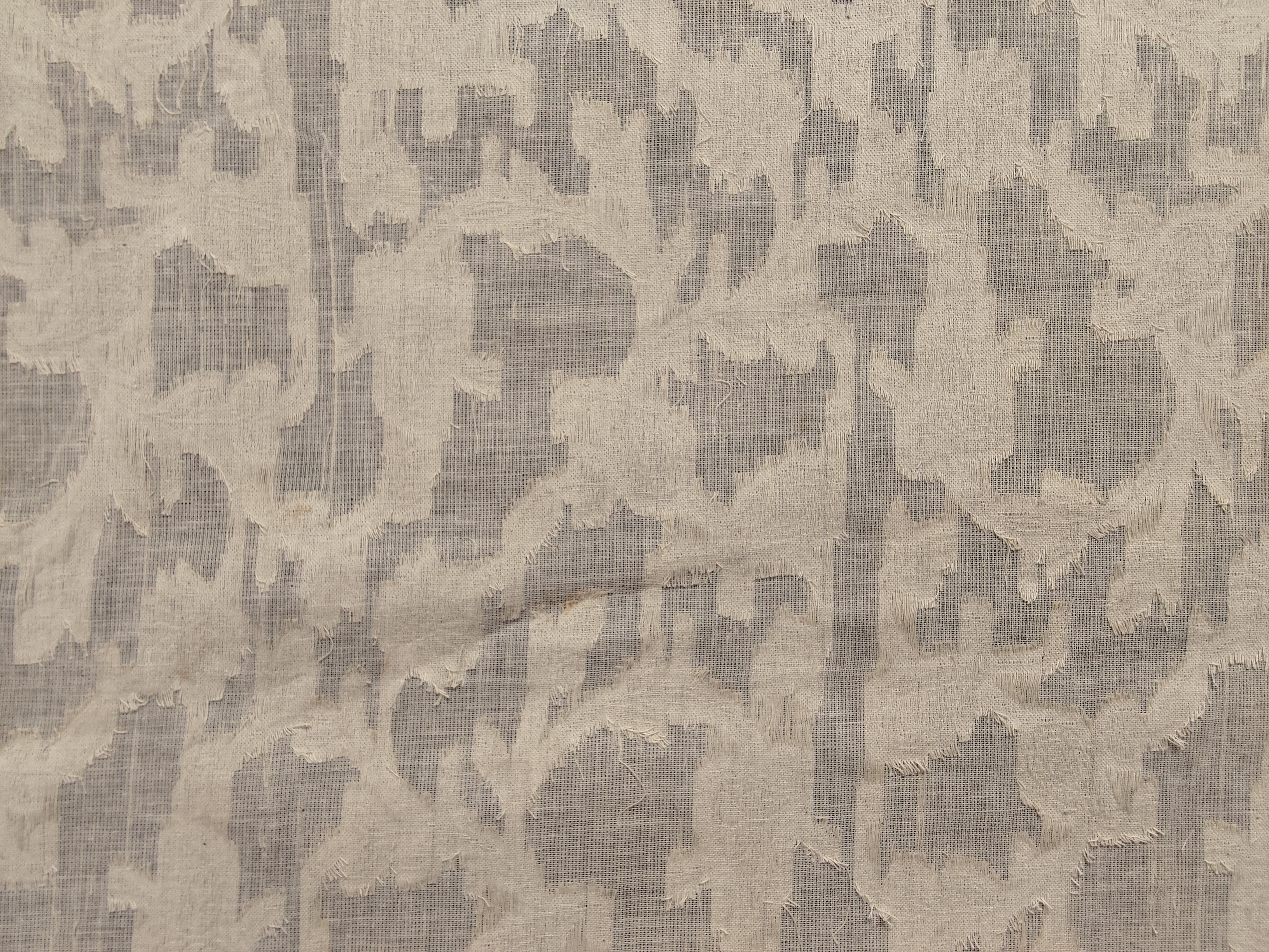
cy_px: 476
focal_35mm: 26
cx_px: 634
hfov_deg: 67.3
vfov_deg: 53.1
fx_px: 953
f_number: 2
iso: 80
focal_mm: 2.78
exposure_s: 1/100
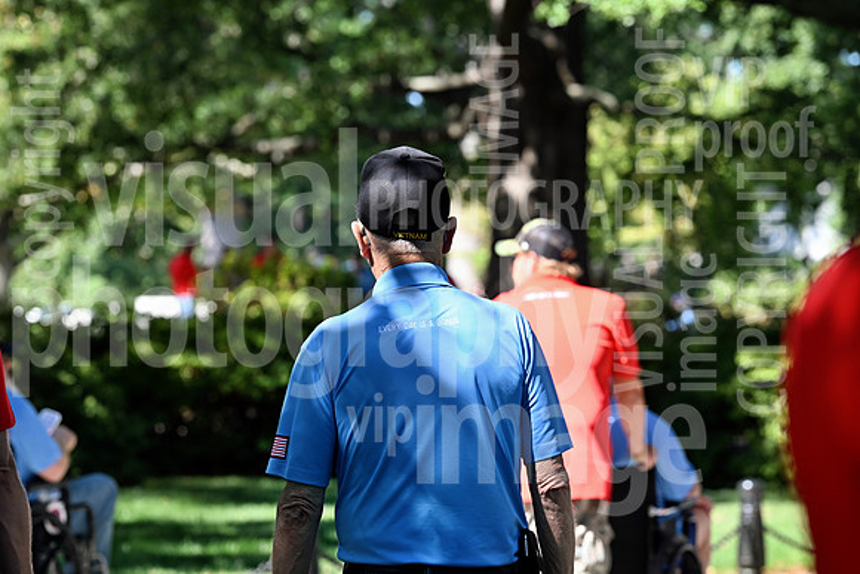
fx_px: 4779
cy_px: 287
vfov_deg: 6.9
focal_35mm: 200
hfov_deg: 10.3
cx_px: 430
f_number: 8
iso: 640
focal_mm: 200
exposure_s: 1/320
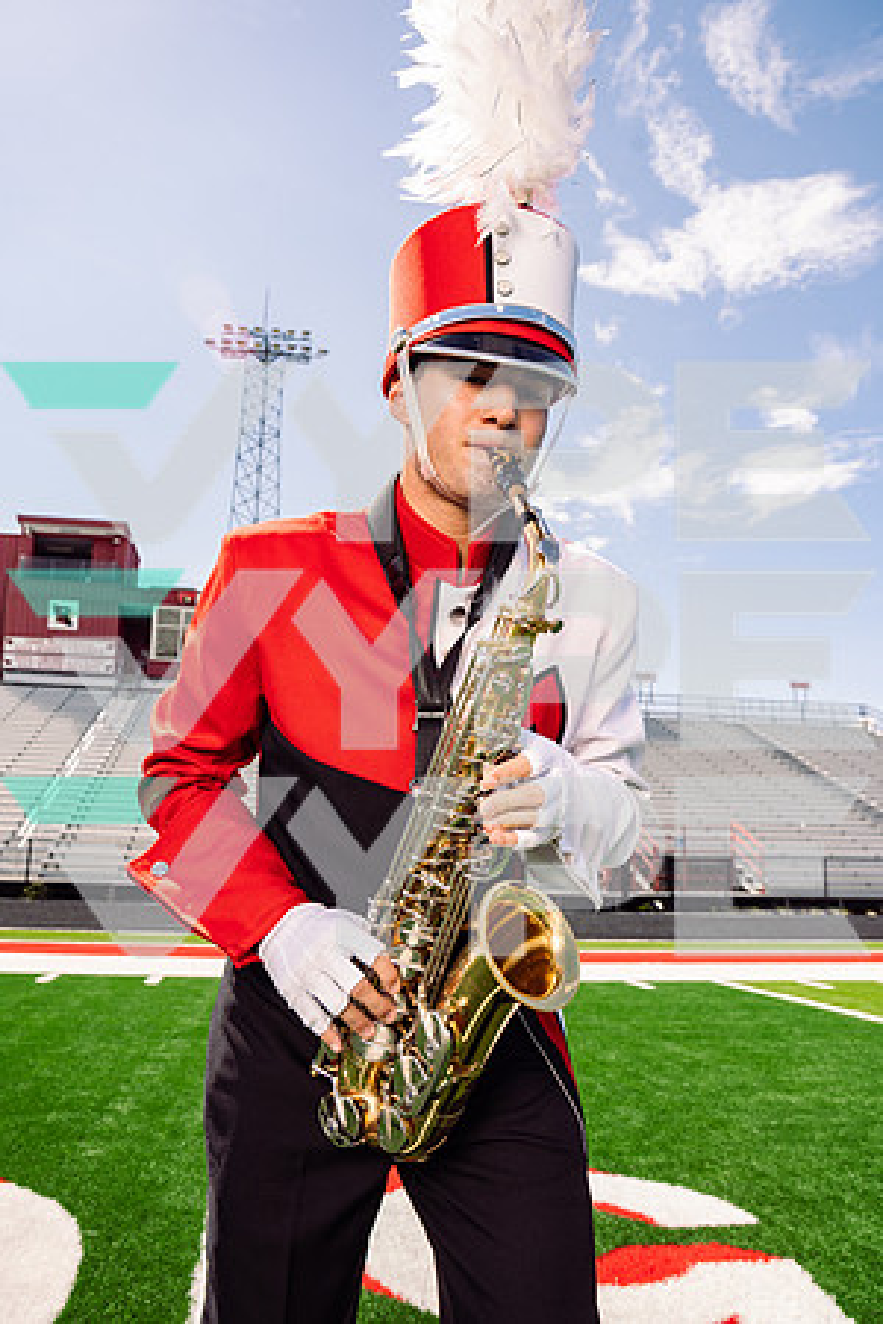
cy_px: 662
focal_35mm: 27
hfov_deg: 47.9
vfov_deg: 67.4
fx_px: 993
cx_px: 442
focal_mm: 27
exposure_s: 1/200
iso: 64
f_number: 7.1
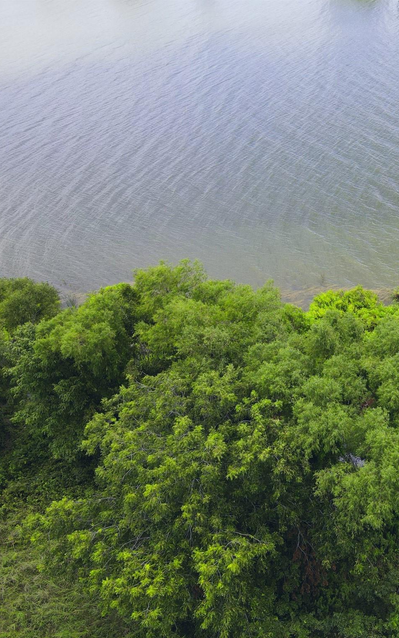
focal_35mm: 34
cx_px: 409
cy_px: 319
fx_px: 591
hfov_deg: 33.7
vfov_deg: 56.7
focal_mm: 4.5
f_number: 2.8
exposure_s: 1/320
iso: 100
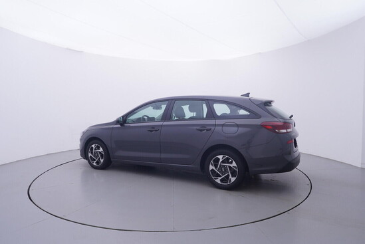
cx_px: 182
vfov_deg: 56.2
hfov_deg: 77.3
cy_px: 122
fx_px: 228
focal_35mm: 22
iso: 200
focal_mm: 15
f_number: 5
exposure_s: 1/80
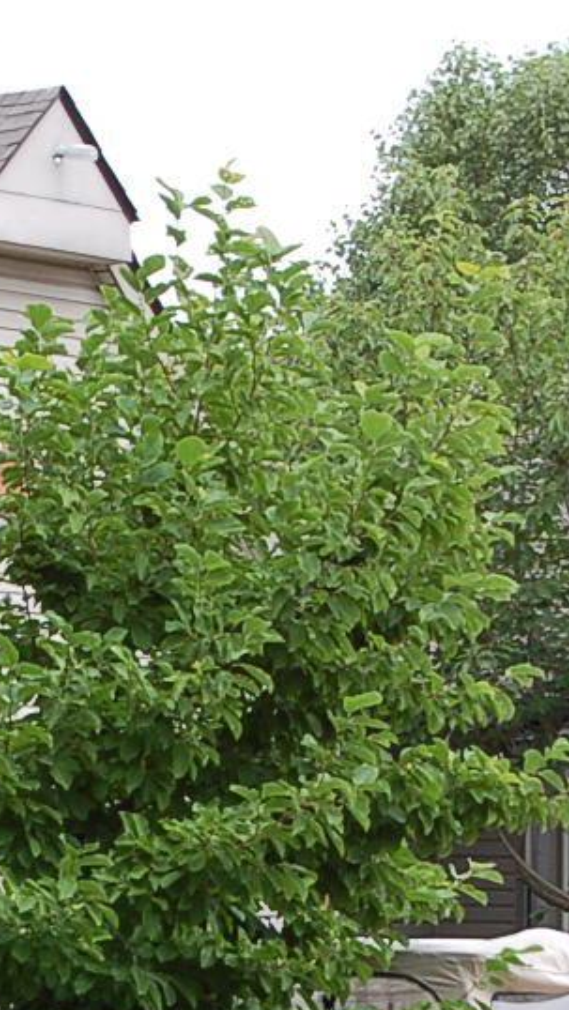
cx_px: -300
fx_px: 6471
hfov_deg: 5.0
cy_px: 858
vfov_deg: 8.9
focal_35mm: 241
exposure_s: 1/200
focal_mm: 55
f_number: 7.1
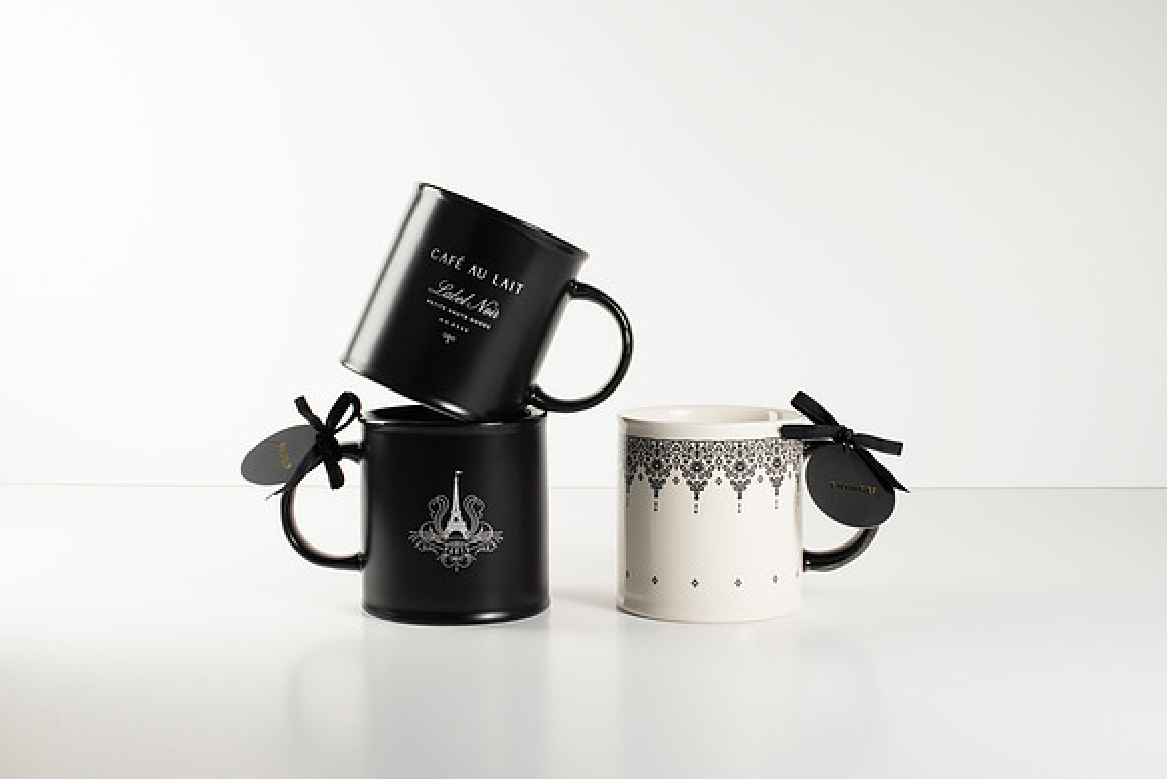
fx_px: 1667
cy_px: 390
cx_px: 584
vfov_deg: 26.3
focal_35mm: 51
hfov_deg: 38.6
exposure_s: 1/60
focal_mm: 50
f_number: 16
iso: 200
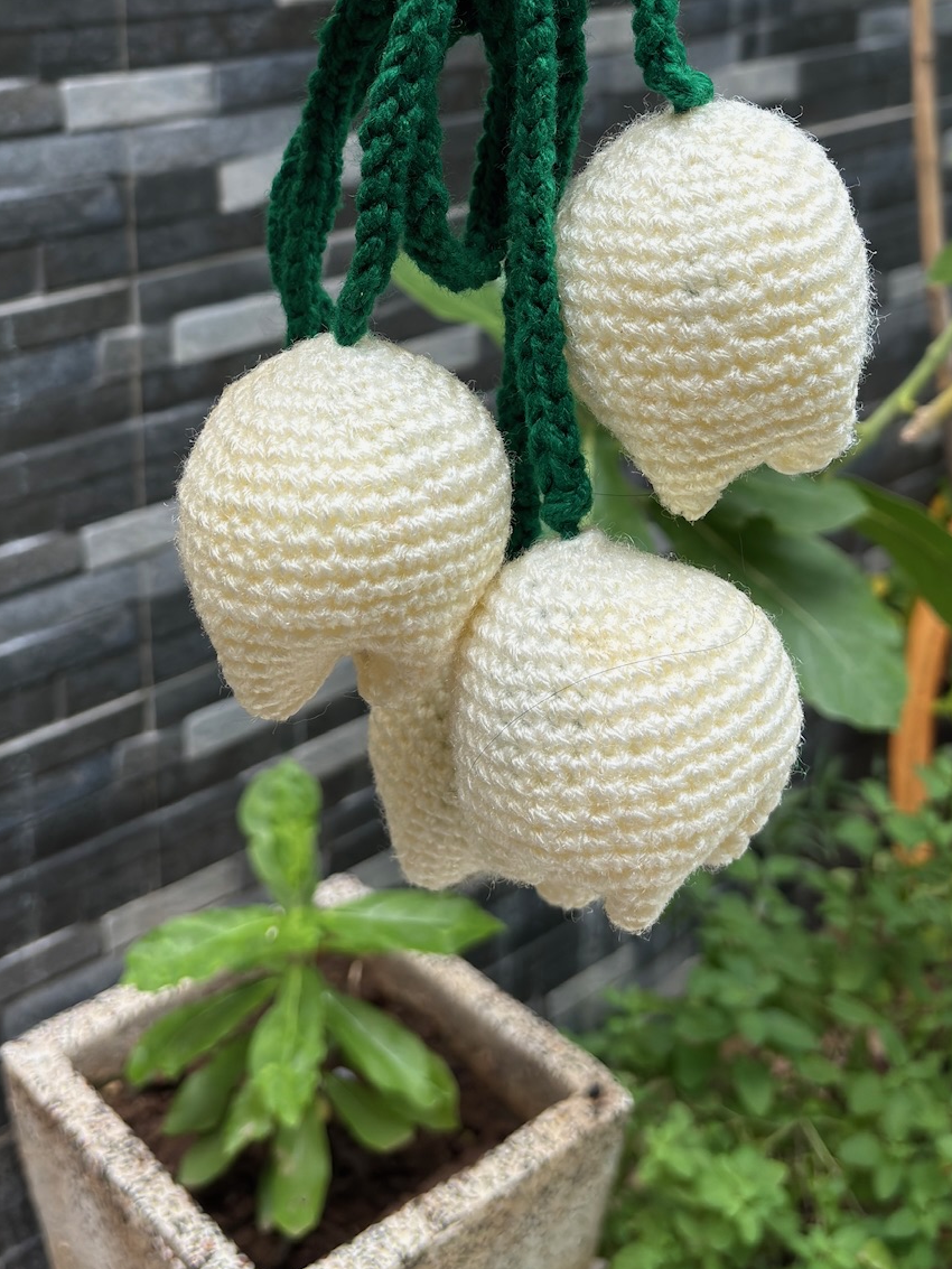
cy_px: 244
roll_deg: -0.9
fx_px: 1723
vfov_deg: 38.8
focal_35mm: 47
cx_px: 442
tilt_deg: -15.0
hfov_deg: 30.9
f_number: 1.6
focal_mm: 5.96
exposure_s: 1/824
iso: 50
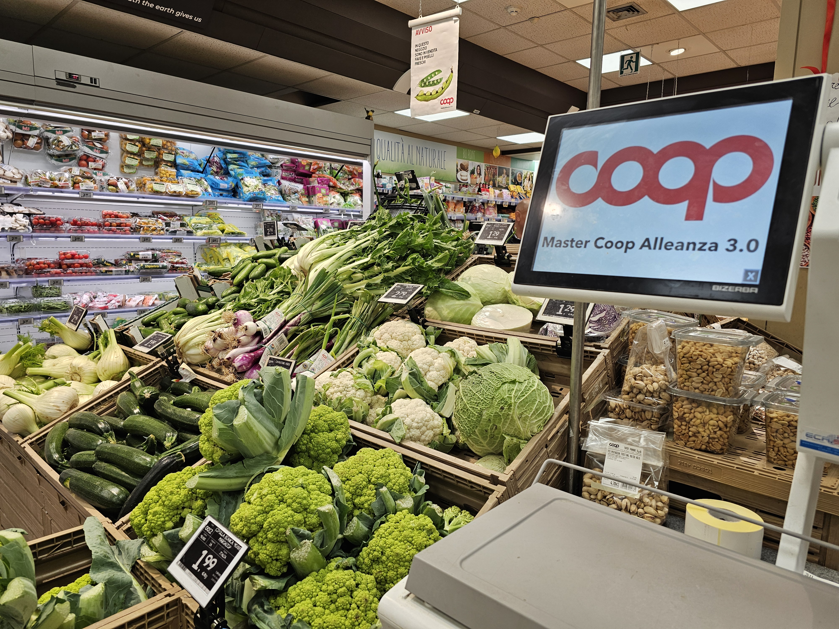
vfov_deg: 58.9
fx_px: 557
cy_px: 314
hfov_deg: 73.9
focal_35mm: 23
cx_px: 420
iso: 50
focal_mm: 6.3
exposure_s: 1/100
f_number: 1.7
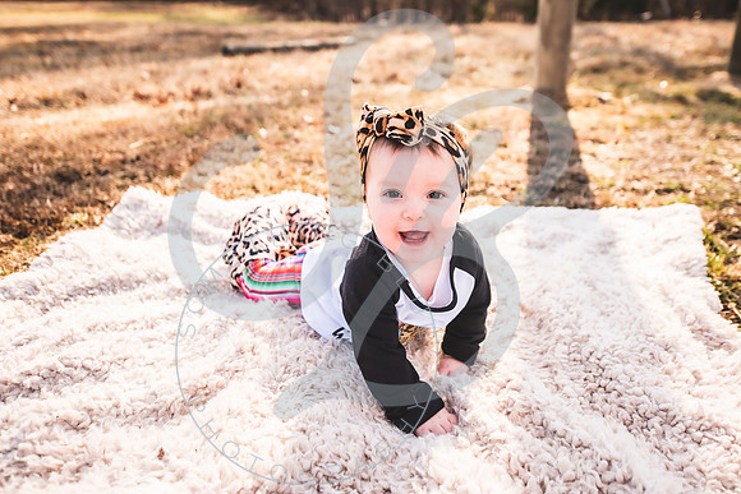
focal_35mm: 26
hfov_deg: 68.7
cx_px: 401
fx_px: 541
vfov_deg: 49.1
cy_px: 230
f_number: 2.8
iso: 100
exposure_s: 1/500
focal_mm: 24
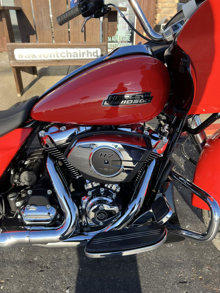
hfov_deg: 53.1
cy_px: 146
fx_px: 220
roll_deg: -0.5
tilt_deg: -24.3
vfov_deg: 67.3
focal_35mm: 26
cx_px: 110
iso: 50
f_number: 1.5
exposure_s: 1/1038
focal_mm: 5.7
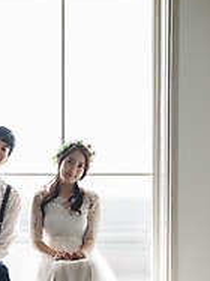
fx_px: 583
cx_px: 19
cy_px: 233
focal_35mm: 72
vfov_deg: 26.4
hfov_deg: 20.0
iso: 160
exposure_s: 1/125
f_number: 4
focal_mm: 35
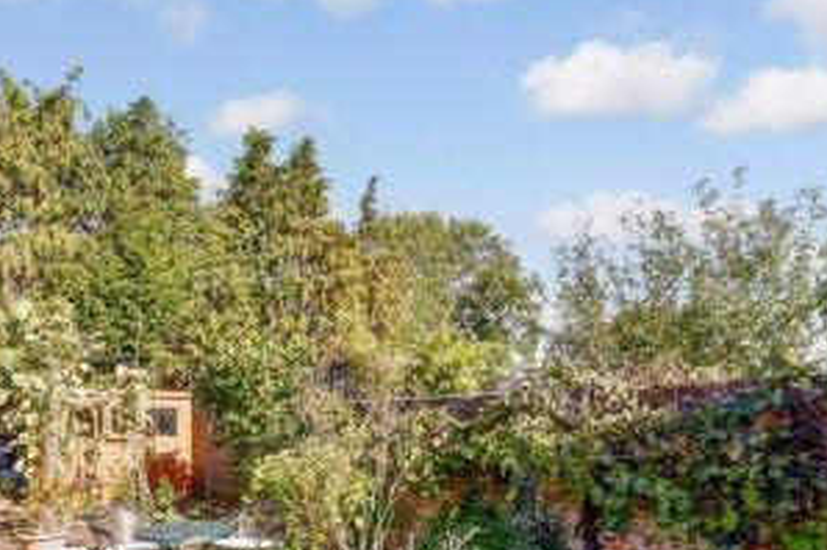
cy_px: 429
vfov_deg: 50.3
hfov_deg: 73.8
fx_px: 551
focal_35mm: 24
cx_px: 411
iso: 250
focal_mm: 10
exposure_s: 1/250
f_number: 8
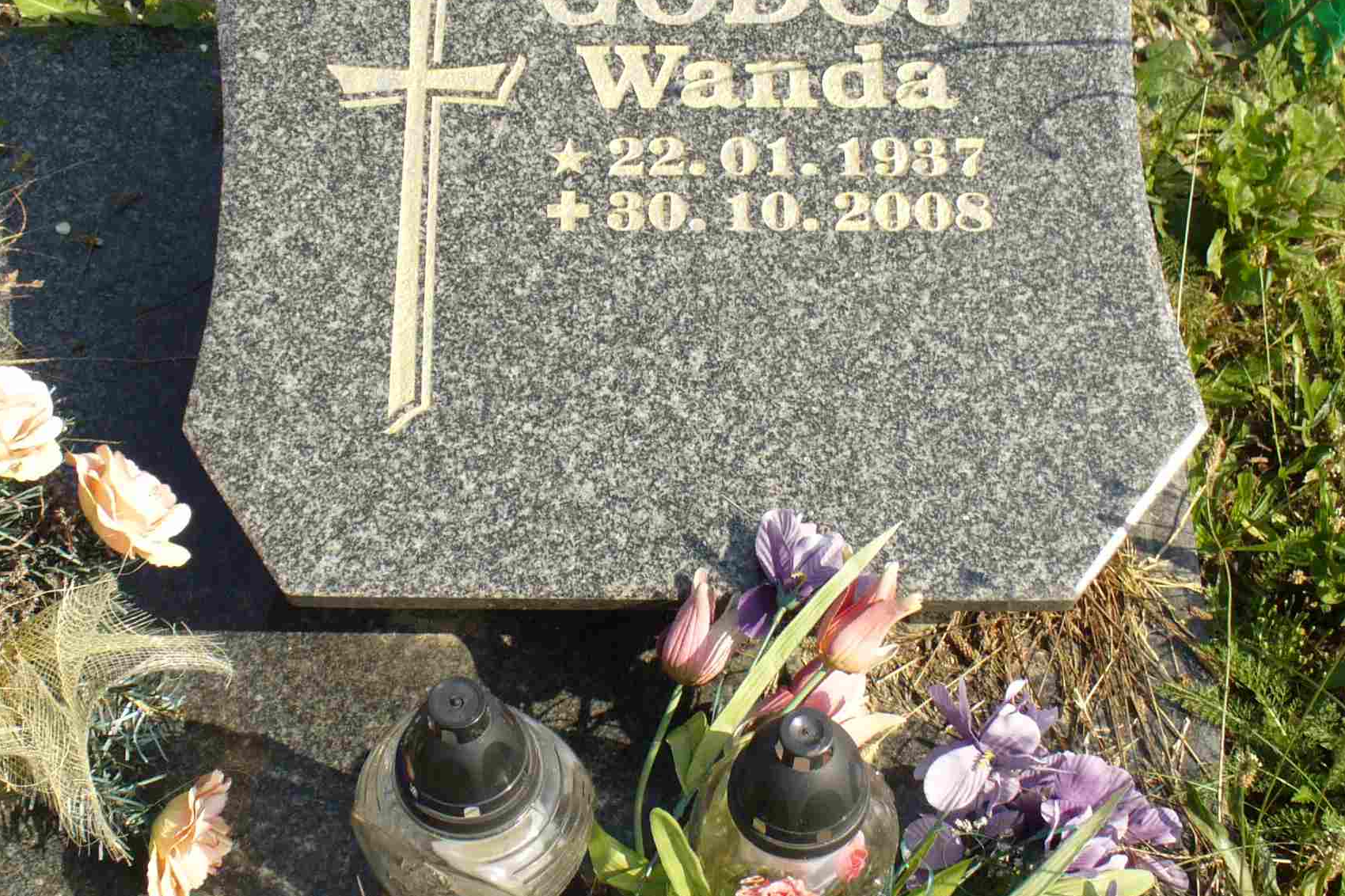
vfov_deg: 23.3
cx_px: 655
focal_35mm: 58
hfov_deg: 34.5
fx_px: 2166
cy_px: 370
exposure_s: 1/200
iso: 80
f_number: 5.6
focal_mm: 6.1
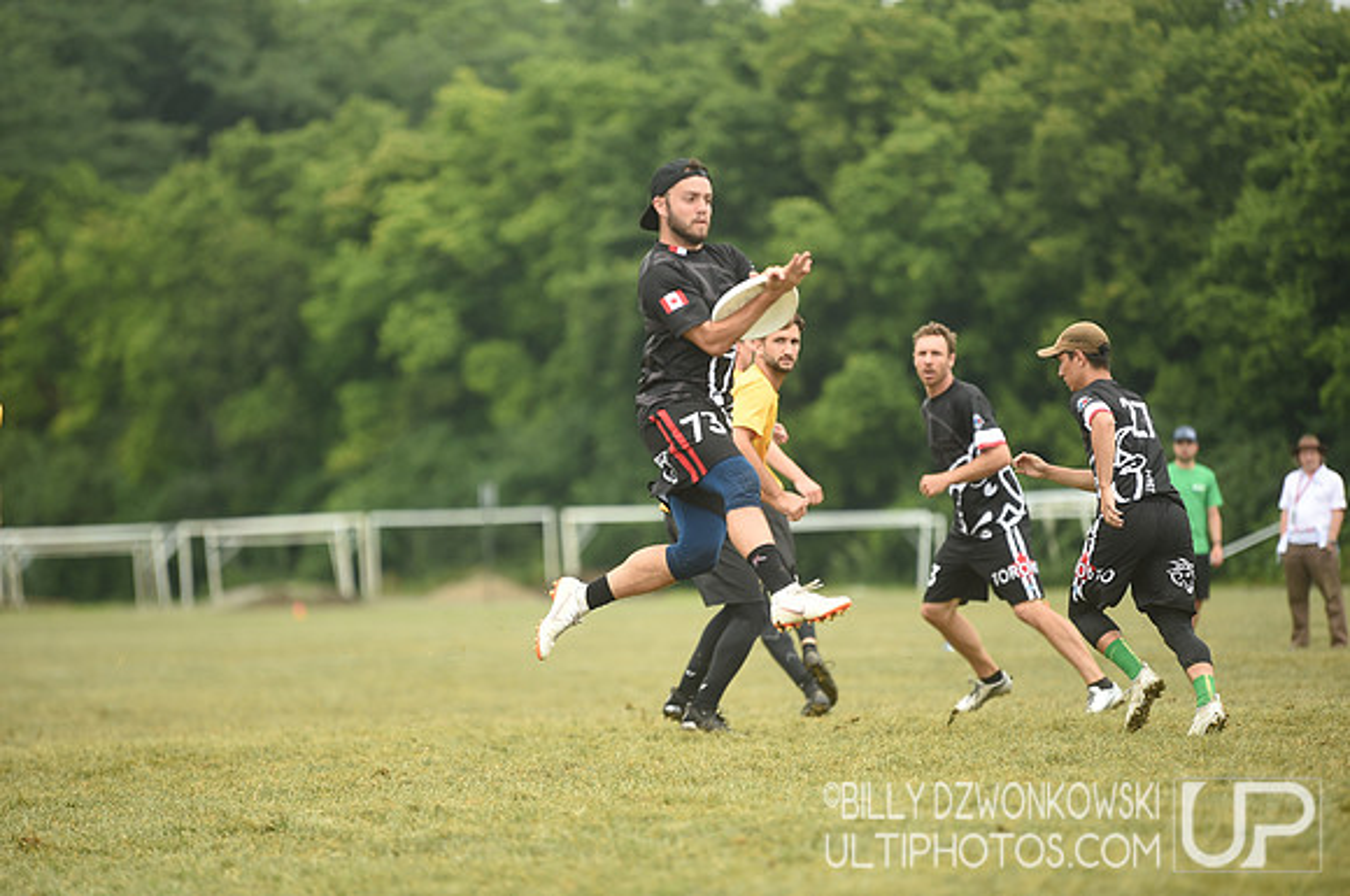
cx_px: 675
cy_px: 448
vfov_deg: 6.8
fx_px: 7489
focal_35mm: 200
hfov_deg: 10.3
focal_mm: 200
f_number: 2.8
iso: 320
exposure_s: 1/1250
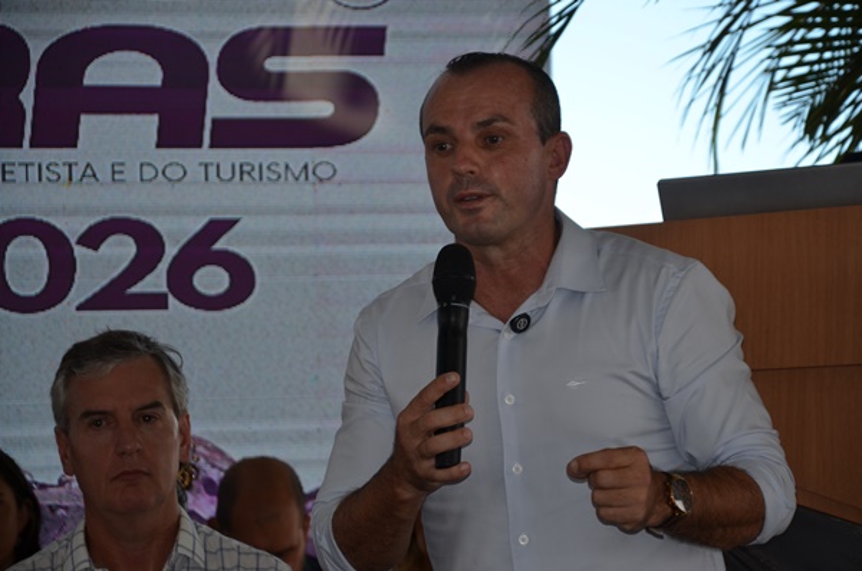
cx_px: 431
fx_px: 3762
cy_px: 286
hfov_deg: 13.1
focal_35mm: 158
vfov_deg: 8.7
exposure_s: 1/200
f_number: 5.6
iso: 160
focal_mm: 105
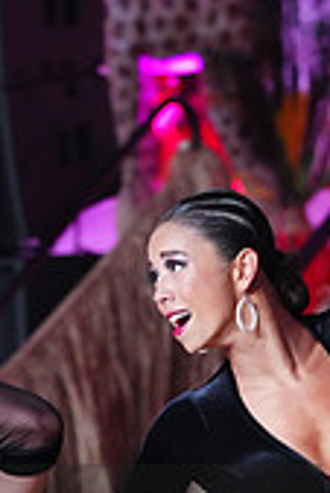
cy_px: 563
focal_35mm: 491
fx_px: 6737
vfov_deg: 4.2
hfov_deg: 2.8
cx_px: -80
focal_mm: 143
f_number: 4
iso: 3200
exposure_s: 1/250
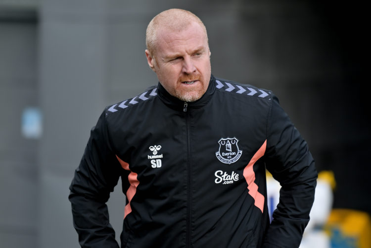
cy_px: 124
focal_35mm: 200
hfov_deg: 10.3
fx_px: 2061
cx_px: 186
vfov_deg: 6.9
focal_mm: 200
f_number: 2.8
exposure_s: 1/640
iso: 250
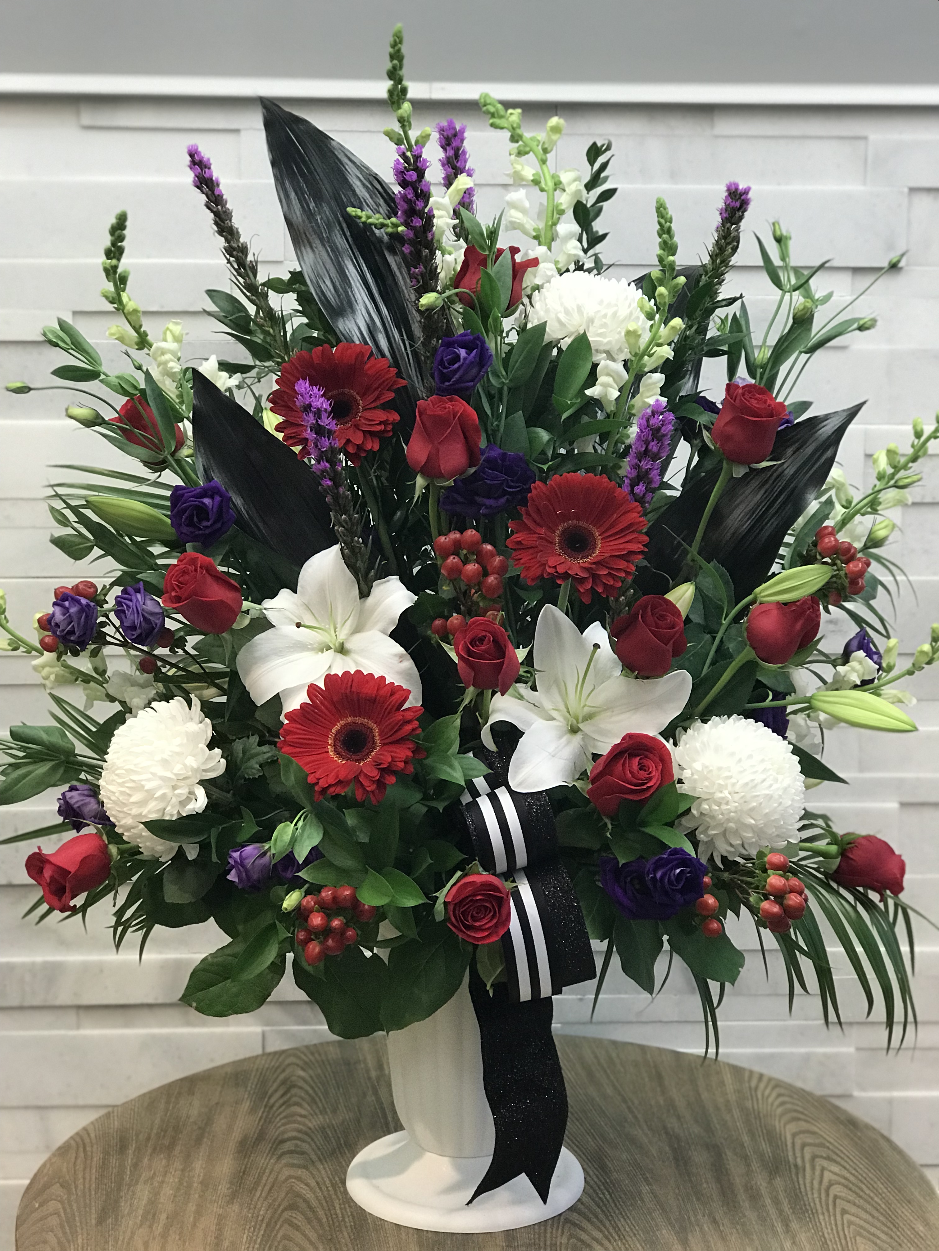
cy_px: 626
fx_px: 2062
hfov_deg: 25.7
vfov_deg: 33.8
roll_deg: -0.2
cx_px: 470
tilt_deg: -7.5
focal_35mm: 57
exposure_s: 1/60
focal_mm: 6.6
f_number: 2.8
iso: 100
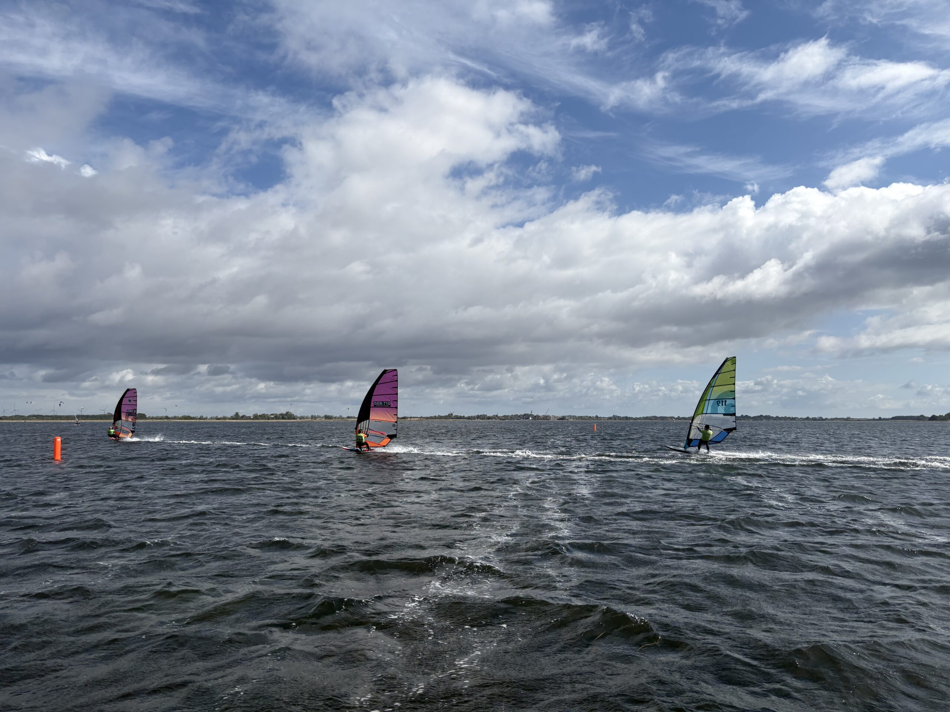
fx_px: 714
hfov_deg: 67.3
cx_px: 475
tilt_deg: +6.3
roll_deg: -0.2
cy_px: 356
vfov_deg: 53.1
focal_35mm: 26
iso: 50
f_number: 1.6
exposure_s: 1/6993
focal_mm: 5.96
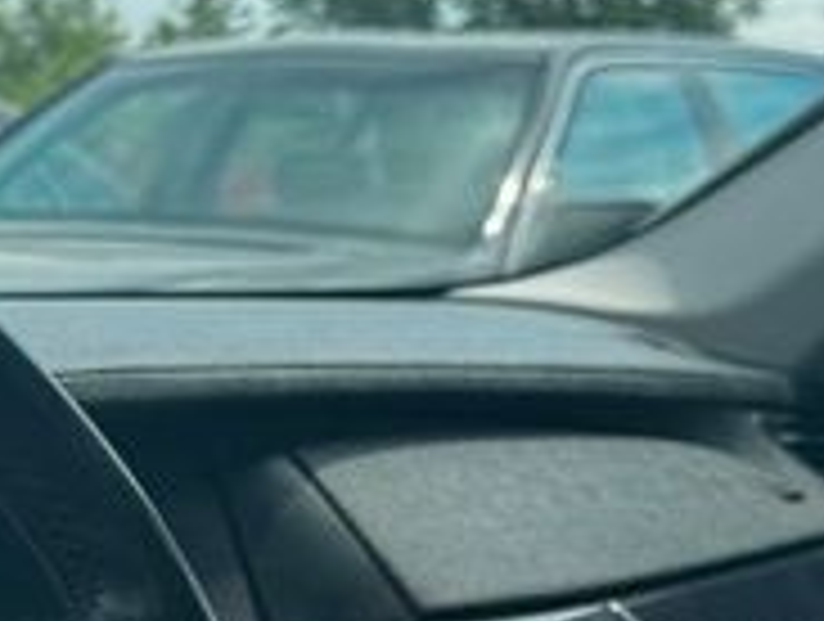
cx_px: -41
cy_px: 724
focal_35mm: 134
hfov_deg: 14.4
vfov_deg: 10.9
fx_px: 3196
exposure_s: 1/1285
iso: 80
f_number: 1.78
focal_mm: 6.76
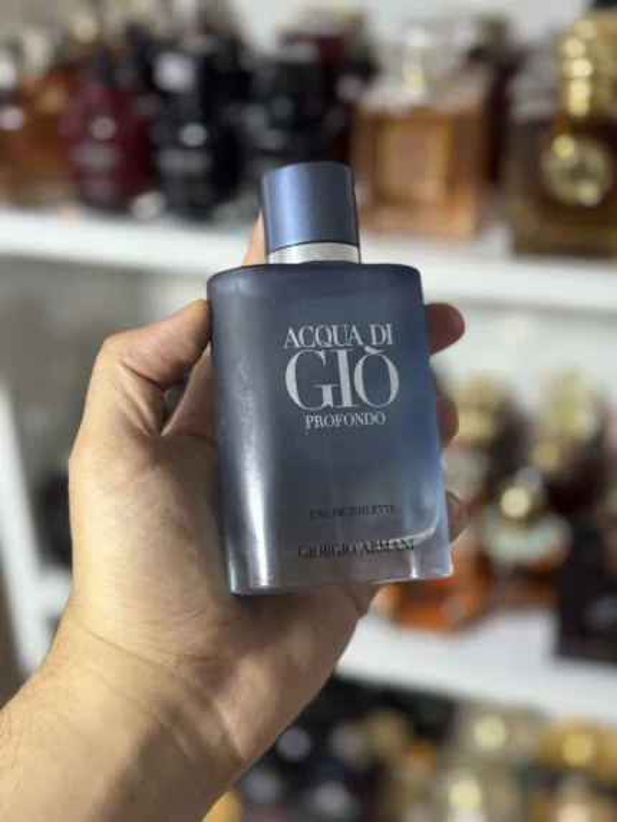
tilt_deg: -27.7
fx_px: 1140
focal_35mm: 48
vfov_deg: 39.6
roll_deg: +2.0
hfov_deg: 30.3
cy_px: 411
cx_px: 308
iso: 200
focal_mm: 6.76
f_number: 1.78
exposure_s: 1/50
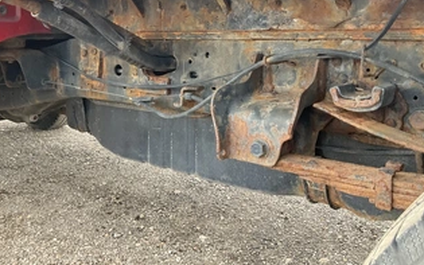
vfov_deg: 32.1
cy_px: 65
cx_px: 202
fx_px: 451
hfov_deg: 50.4
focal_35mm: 39
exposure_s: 1/122
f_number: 1.8
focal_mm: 3
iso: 64
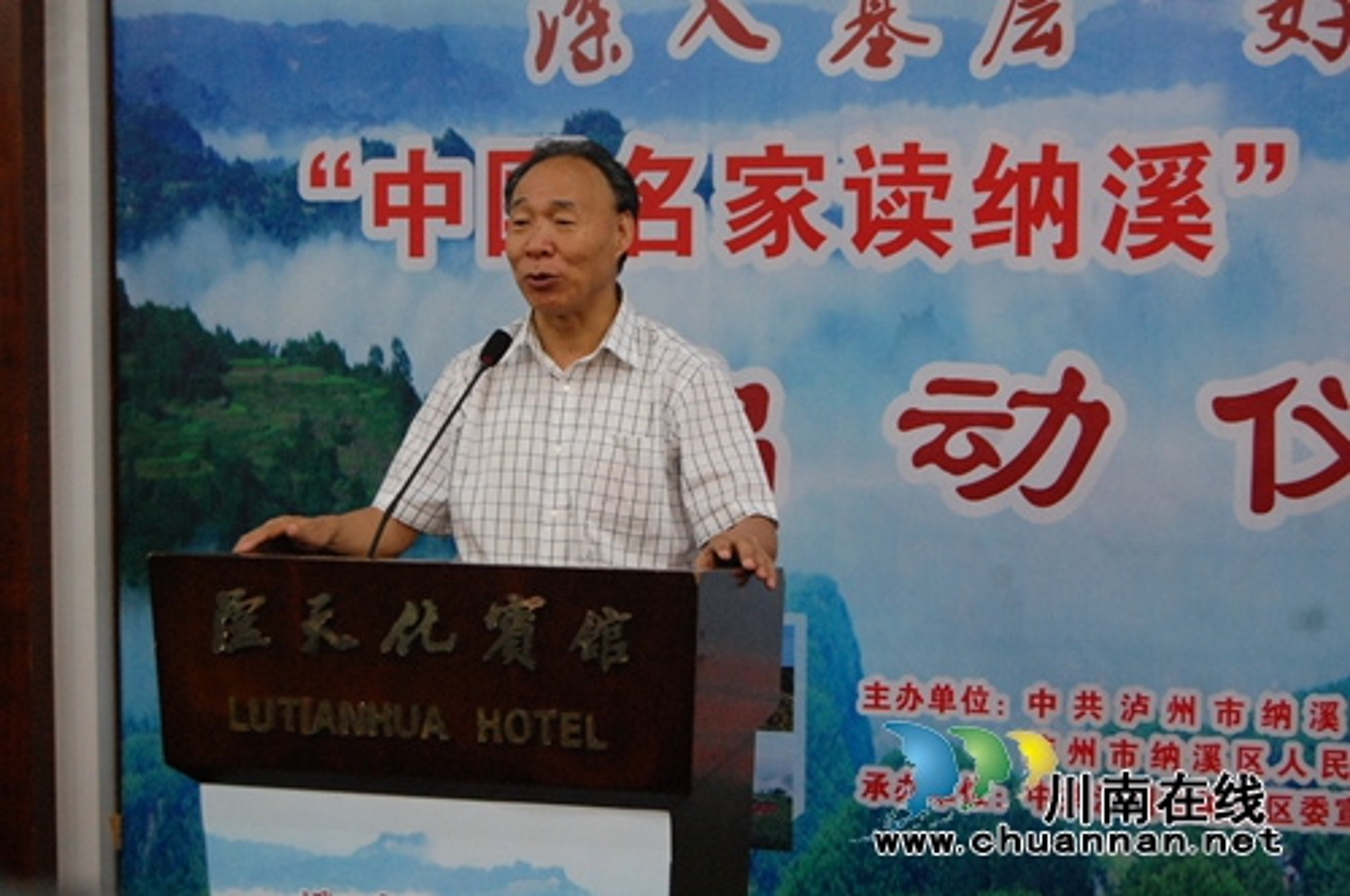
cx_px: 675
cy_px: 448
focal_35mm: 60
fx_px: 2247
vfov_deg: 22.6
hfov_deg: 33.4
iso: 1600
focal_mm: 40
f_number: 5
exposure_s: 1/50
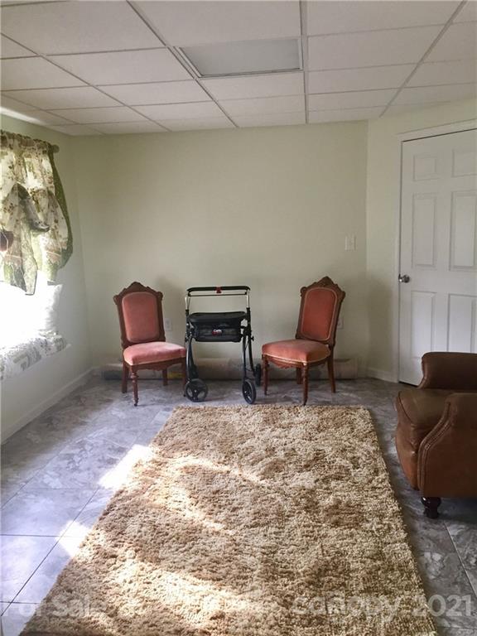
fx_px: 533
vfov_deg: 61.7
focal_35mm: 29
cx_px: 238
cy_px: 318
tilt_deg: -9.8
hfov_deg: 48.2
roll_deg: +3.3
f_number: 2.2
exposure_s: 1/30
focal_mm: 4.15
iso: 40
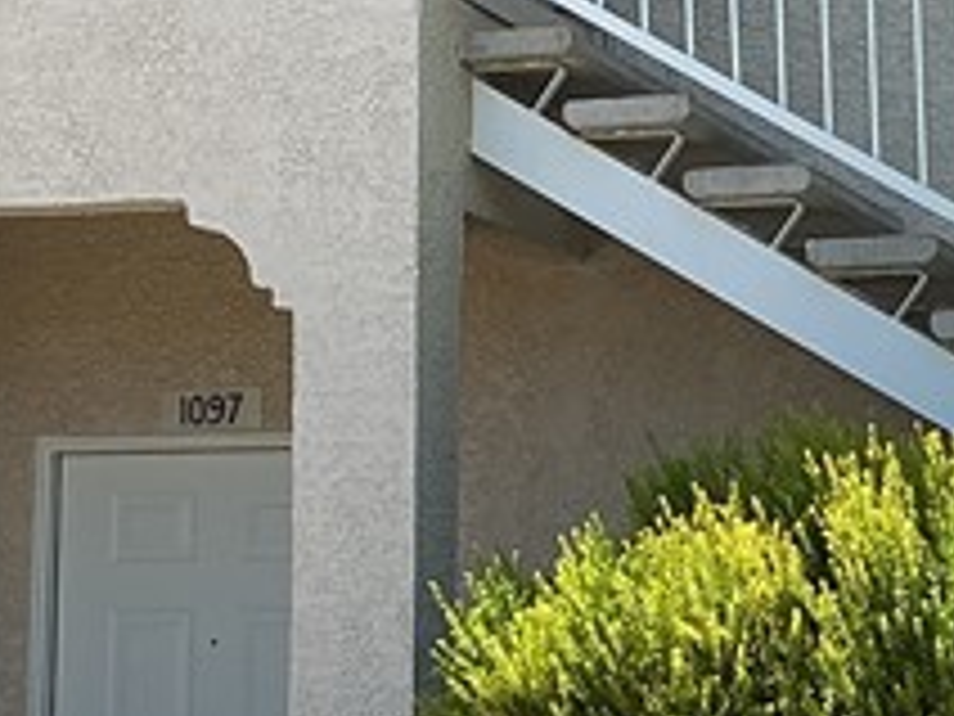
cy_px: 315
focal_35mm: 140
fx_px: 3858
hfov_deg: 14.1
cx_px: 693
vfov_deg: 10.6
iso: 25
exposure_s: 1/739
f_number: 1.8
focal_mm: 3
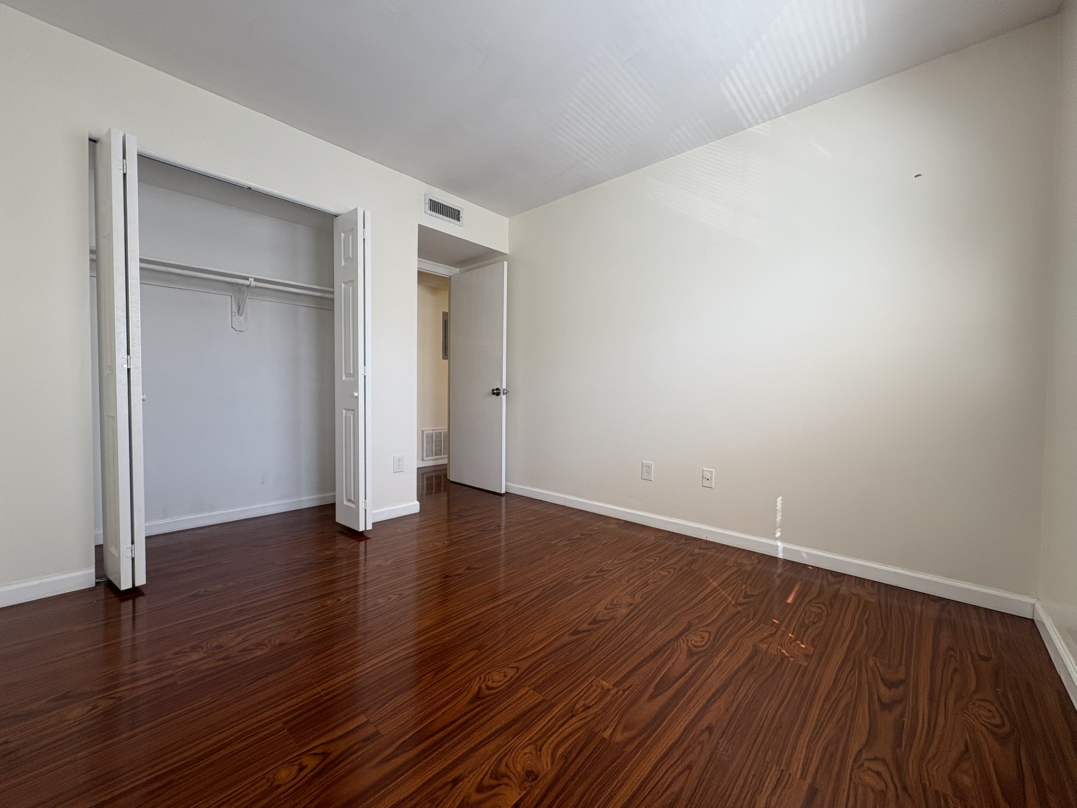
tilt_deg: -0.6
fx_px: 436
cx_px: 538
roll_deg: -0.5
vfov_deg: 85.7
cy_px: 404
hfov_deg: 102.1
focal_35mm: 14
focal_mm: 2.22
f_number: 2.2
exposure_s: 1/99
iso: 64
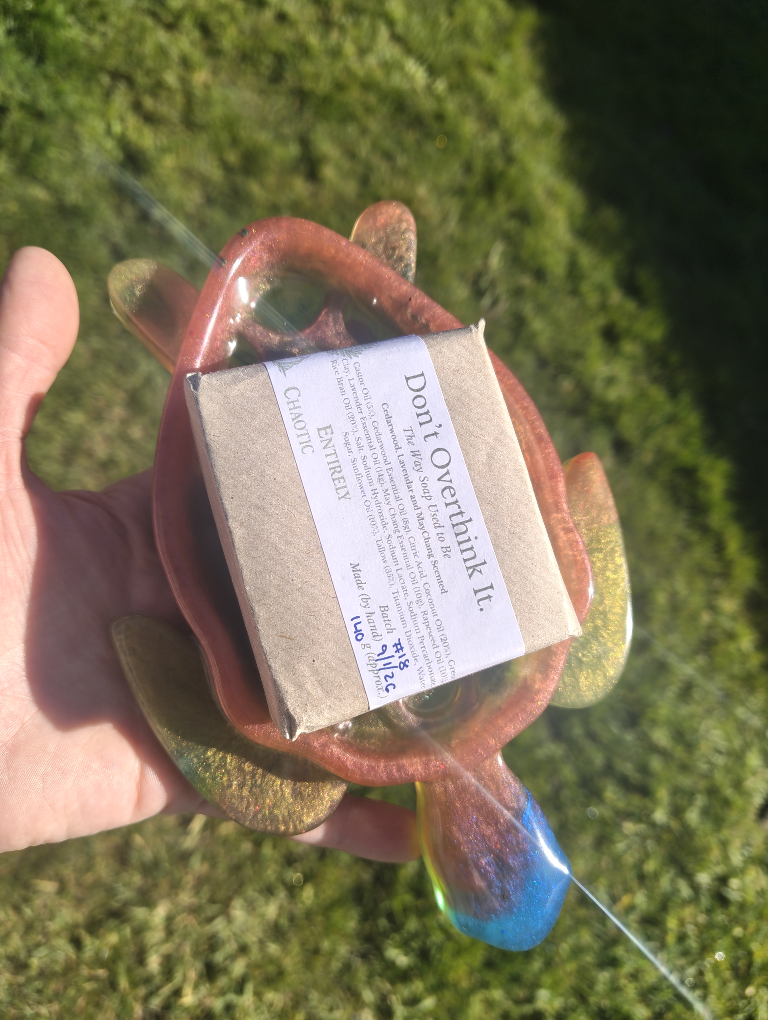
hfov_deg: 56.9
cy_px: 510
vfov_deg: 71.5
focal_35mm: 24
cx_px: 384
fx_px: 708
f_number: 1.88
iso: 50
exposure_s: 1/783
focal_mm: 5.56
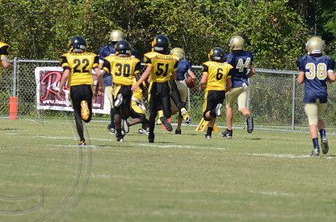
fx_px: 6237
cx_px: 153
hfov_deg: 3.1
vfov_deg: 2.0
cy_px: 77
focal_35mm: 670
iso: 400
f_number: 9
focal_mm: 320
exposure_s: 1/1000
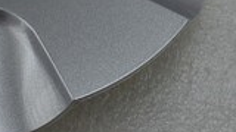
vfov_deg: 6.3
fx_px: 1183
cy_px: -76
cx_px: -32
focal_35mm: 189
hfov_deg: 11.2
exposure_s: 1/100
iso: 400
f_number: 9
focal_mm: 30
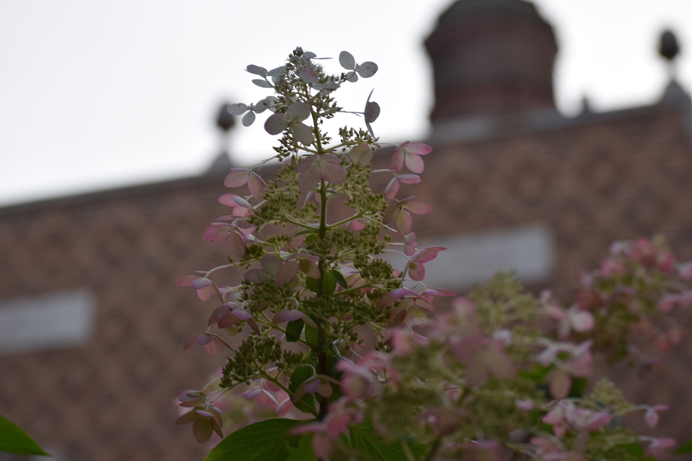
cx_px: 339
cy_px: 215
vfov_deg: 15.4
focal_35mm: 89
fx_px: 1702
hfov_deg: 23.0
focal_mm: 55
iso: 400
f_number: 5.6
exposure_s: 1/125
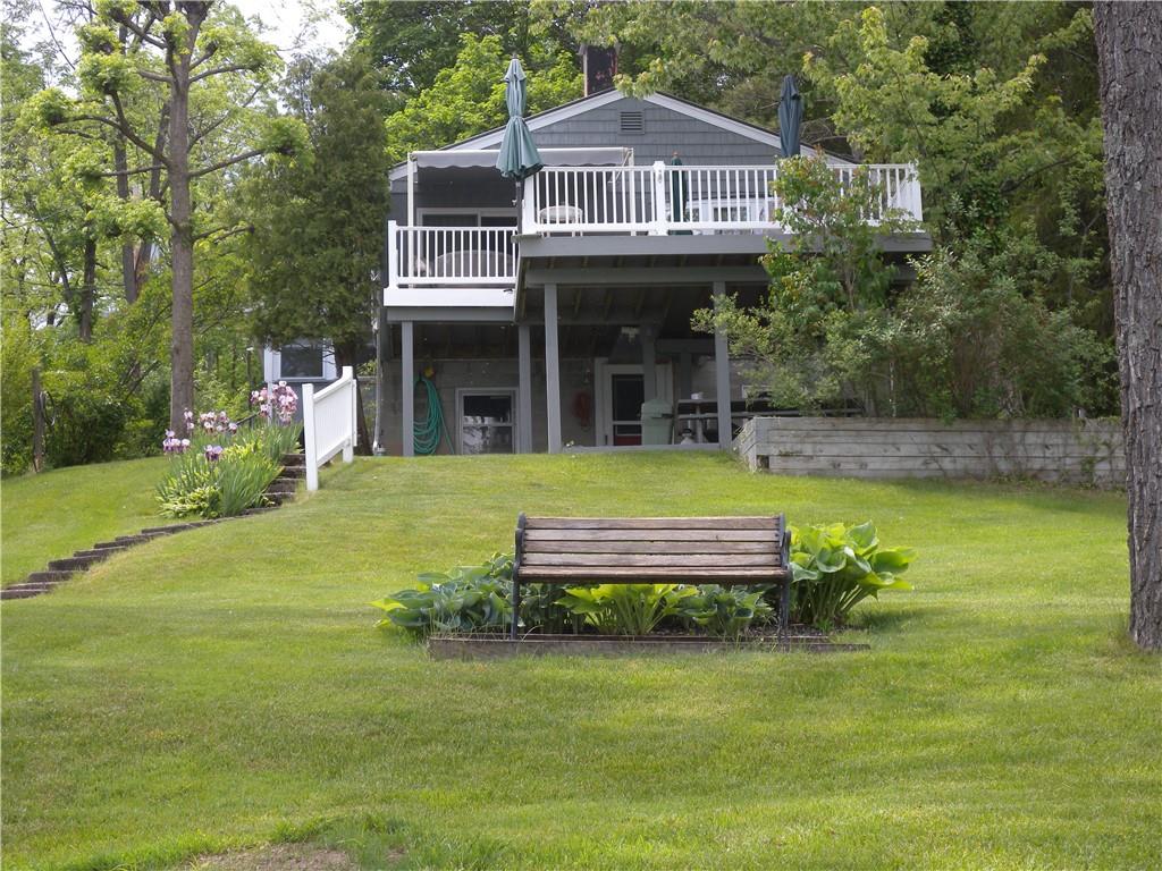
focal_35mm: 70
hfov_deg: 27.8
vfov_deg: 21.0
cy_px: 436
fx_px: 2350
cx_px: 581
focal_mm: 15
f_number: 4.4
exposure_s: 1/152
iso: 64
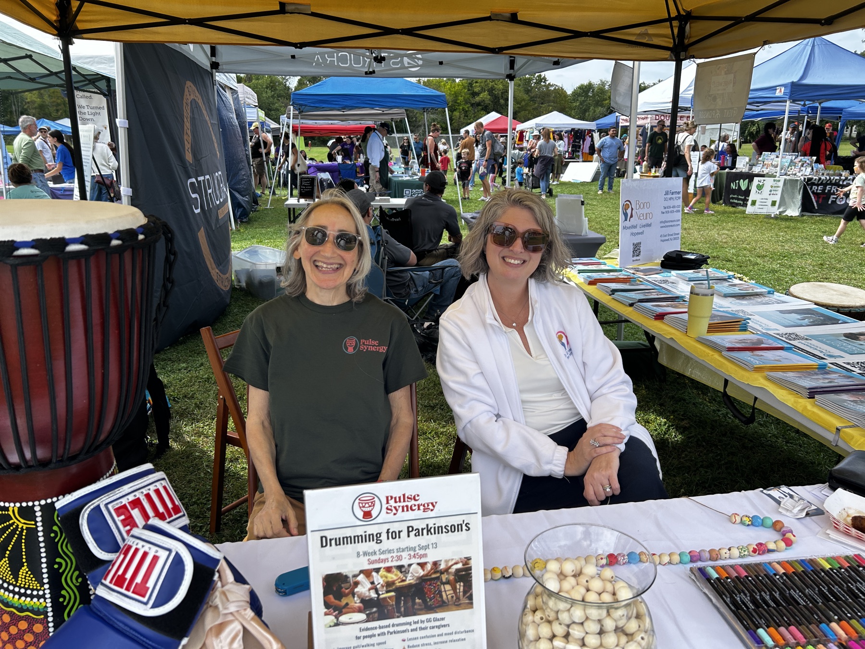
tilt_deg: -16.9
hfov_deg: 67.3
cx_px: 432
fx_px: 650
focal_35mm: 26
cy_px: 324
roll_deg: +0.4
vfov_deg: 53.1
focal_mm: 5.7
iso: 50
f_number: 1.5
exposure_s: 1/1468
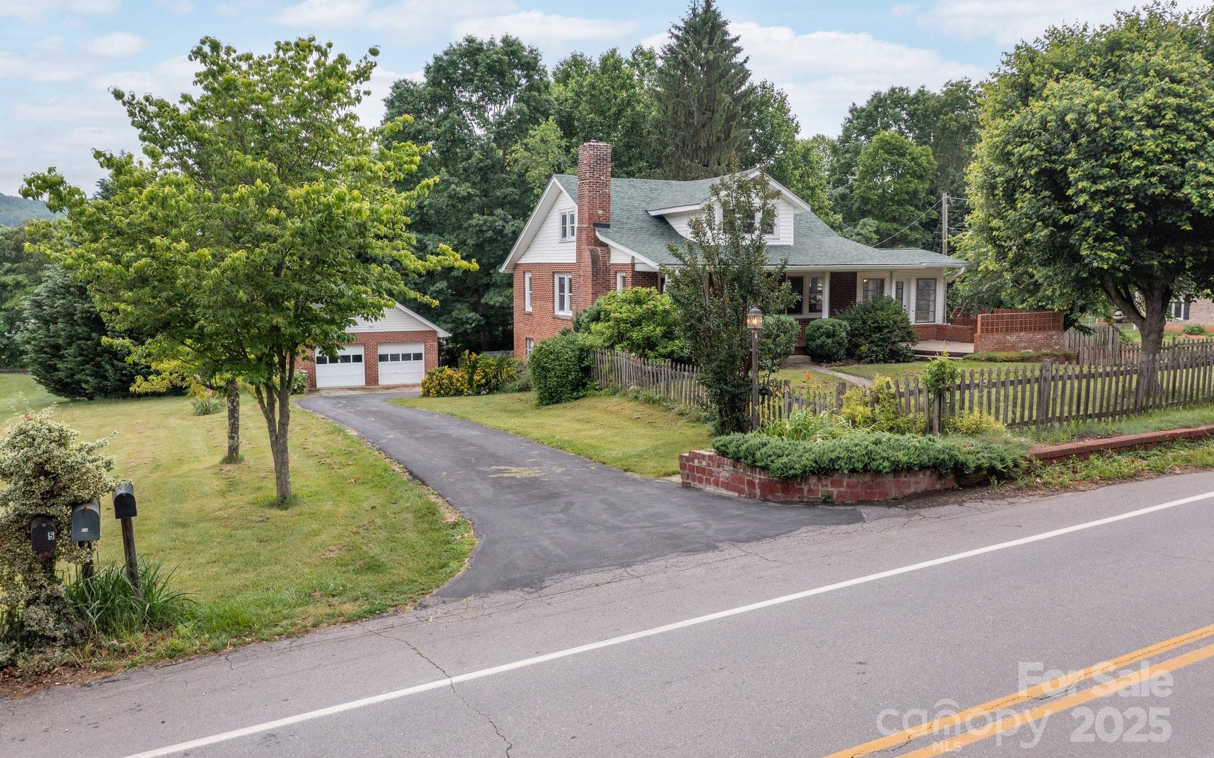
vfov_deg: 43.1
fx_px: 959
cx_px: 600
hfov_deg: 64.6
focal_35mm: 29
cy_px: 364
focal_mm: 10.26
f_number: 3.5
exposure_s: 1/50
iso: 100
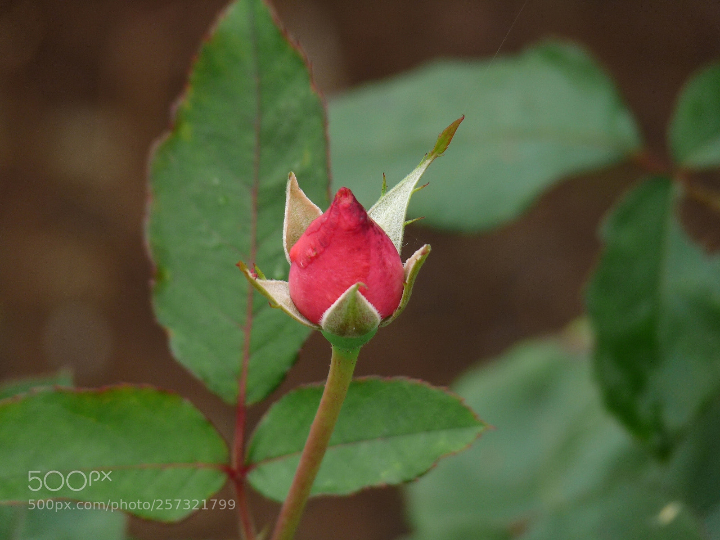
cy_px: 270
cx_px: 360
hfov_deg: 4.4
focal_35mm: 455
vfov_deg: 3.3
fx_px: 9464
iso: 100
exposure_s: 1/200
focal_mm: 80.8
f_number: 4
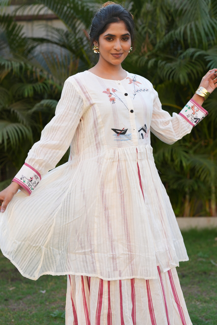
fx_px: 678
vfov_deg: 27.0
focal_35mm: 75
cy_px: 162
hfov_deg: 18.2
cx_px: 108
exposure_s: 1/800
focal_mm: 50
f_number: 2.5
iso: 250
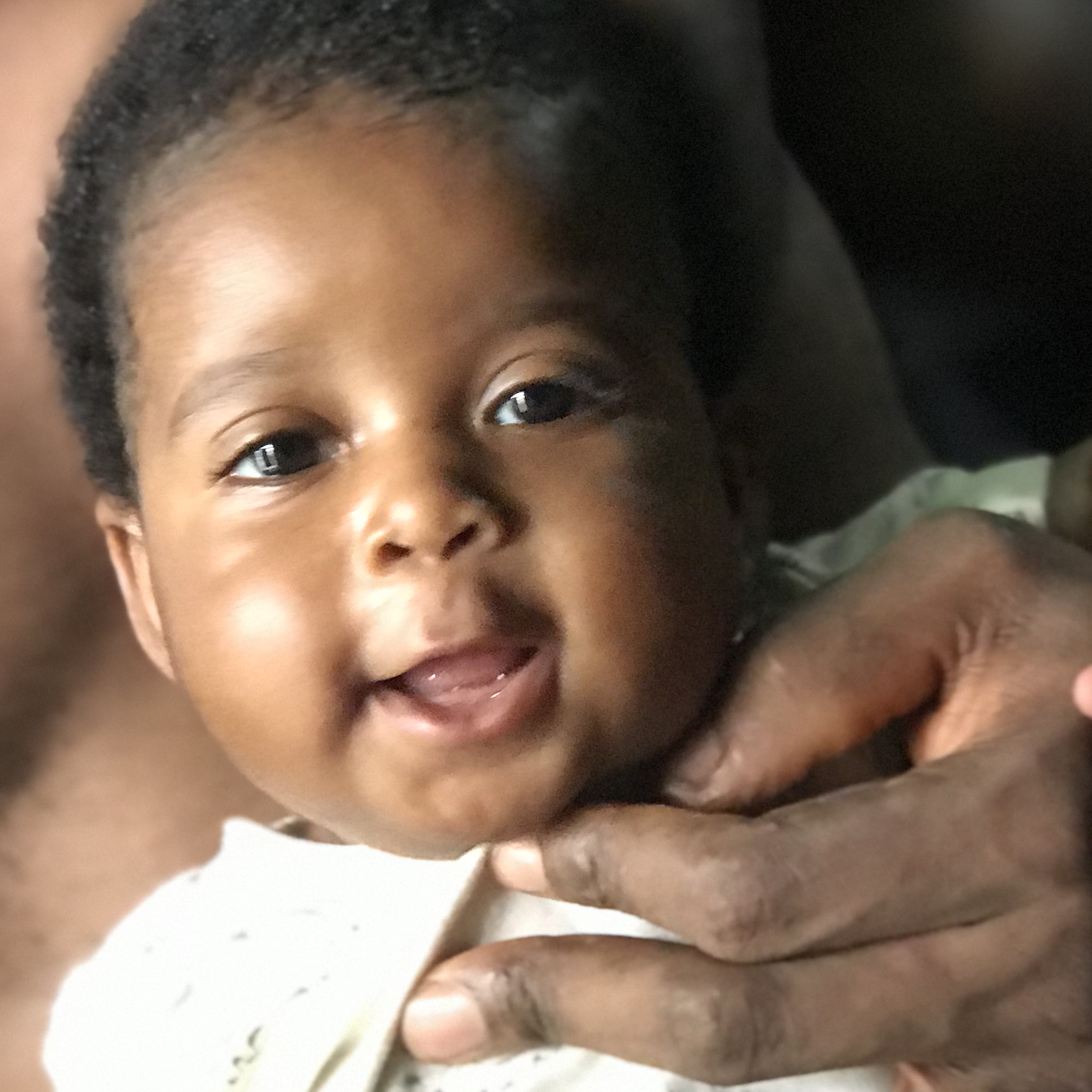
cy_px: 662
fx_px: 3498
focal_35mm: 98
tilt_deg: -13.6
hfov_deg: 17.7
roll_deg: +19.3
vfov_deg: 17.7
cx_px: 595
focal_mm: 6.6
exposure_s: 1/50
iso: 640
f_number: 2.8
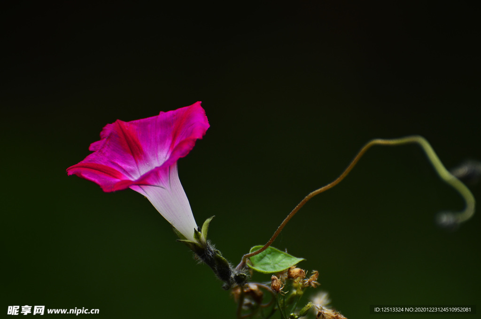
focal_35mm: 375
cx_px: 240
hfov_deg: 5.5
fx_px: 5000
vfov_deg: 3.6
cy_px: 160
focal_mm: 250
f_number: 5.6
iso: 200
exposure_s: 1/500
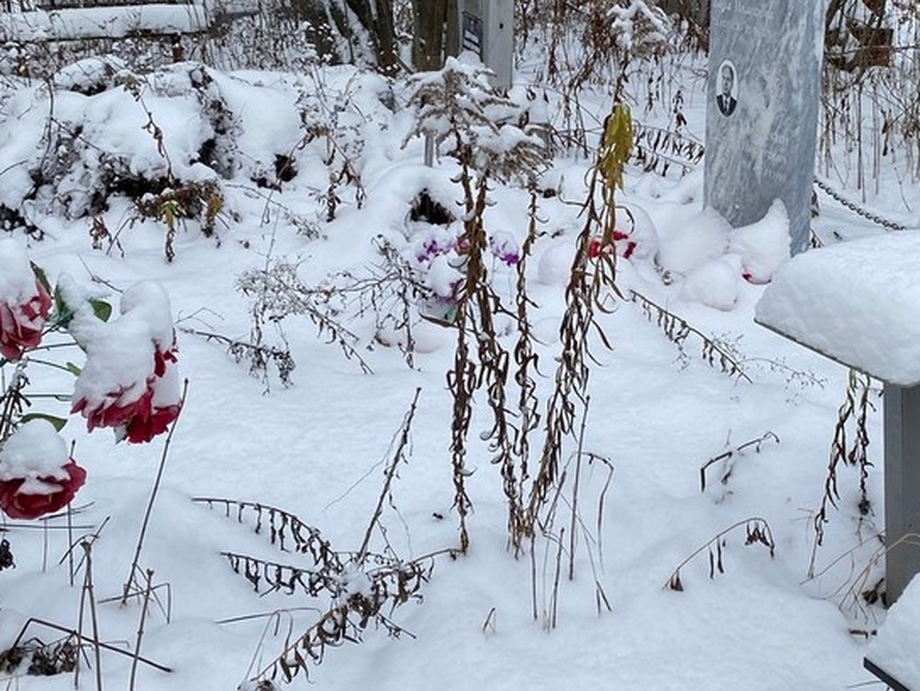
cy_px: 252
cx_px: 742
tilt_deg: -16.6
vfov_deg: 29.6
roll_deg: +0.3
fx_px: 1303
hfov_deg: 37.4
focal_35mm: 49
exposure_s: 1/579
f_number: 1.8
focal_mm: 4.25
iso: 32
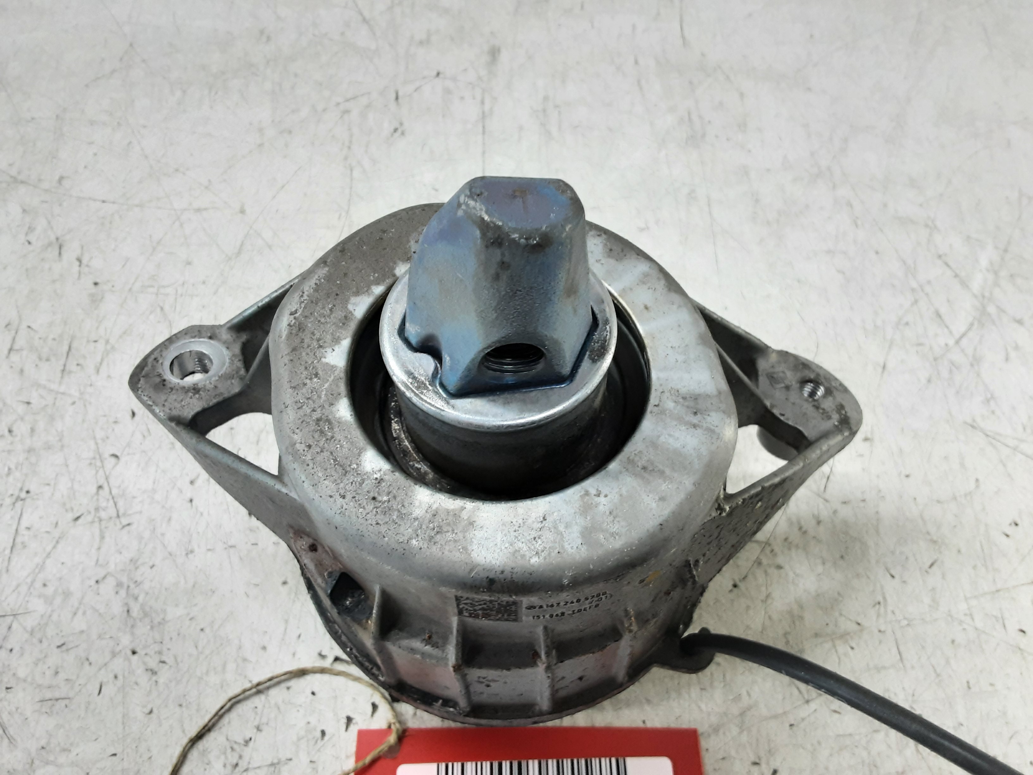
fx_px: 806
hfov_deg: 65.3
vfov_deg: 51.4
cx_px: 516
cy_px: 388
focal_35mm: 27
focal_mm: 2.91
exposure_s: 1/50
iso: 125
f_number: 1.9
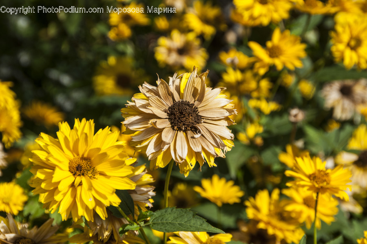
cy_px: 122
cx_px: 184
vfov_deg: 11.4
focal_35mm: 120
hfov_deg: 17.1
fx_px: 1222
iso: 200
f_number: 7.1
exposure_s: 1/1000
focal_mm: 80
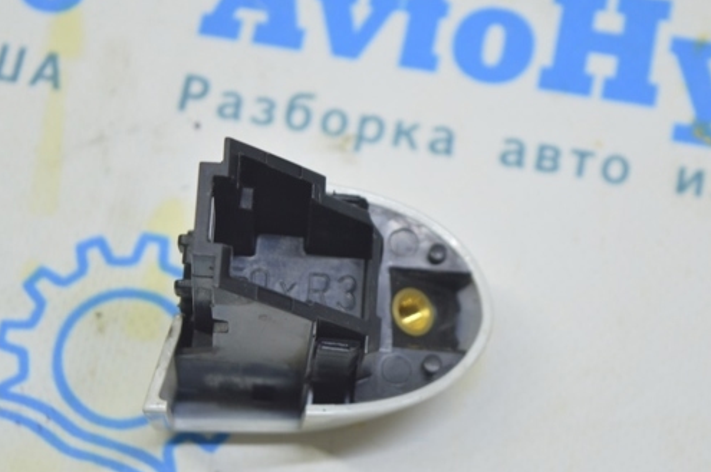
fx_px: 2104
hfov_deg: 19.2
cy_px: 204
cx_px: 315
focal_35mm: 107
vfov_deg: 12.8
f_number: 5.6
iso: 400
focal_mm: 55
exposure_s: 1/20
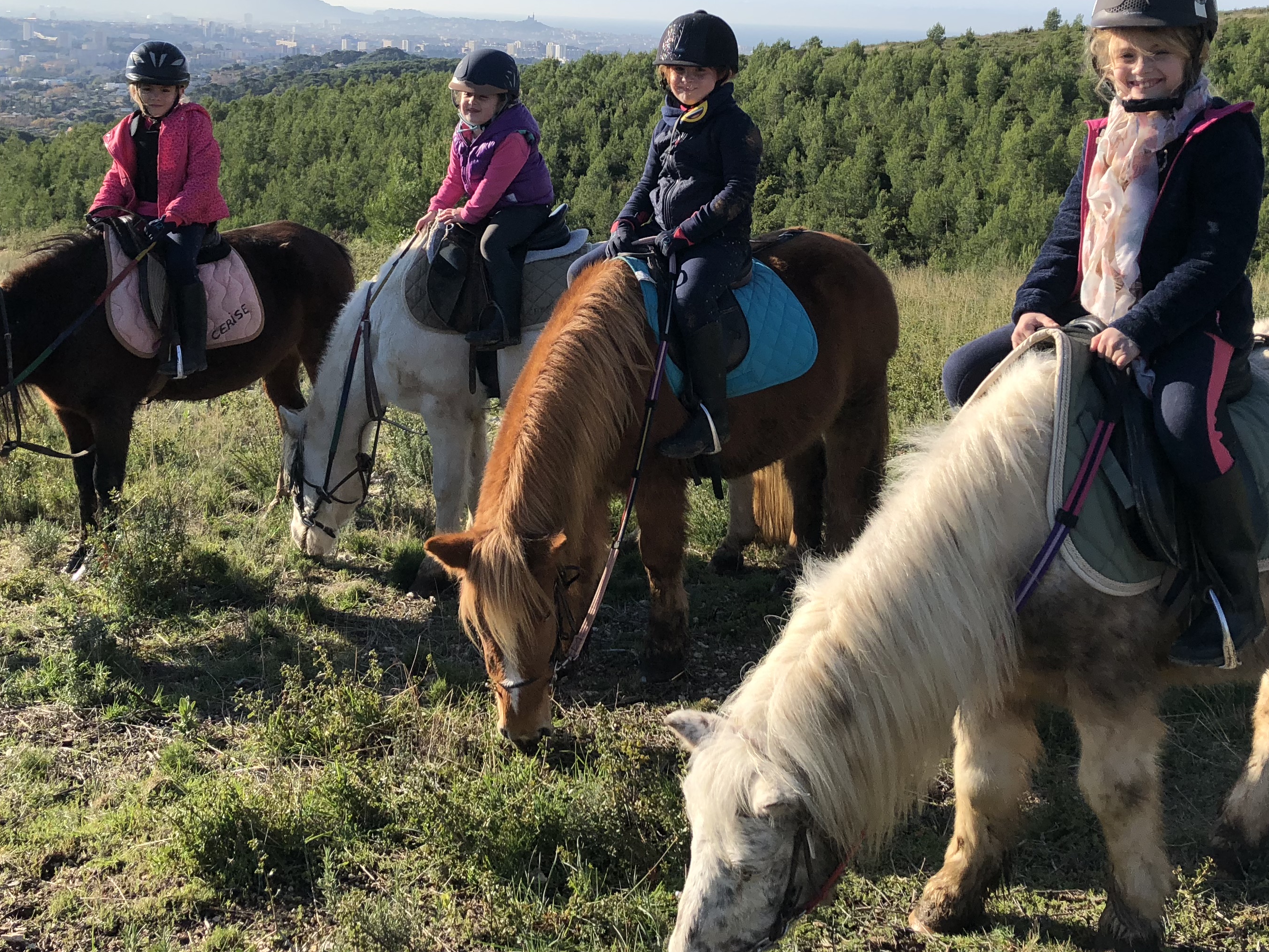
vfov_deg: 33.8
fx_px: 1540
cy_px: 272
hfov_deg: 44.8
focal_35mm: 42
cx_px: 625
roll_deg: -2.7
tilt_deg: -7.1
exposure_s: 1/1715
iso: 20
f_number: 1.8
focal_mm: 3.99
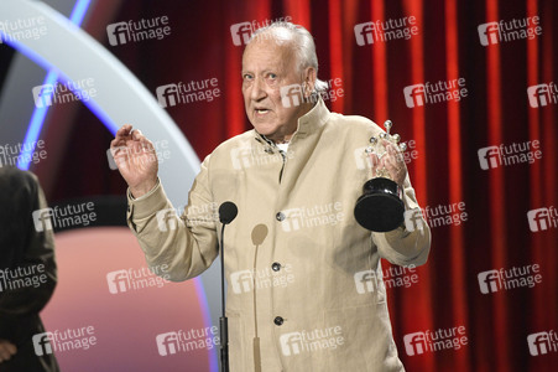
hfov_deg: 10.3
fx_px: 3098
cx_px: 279
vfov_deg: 6.9
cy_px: 186
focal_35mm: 200
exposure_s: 1/400
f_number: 4
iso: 2500
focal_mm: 200
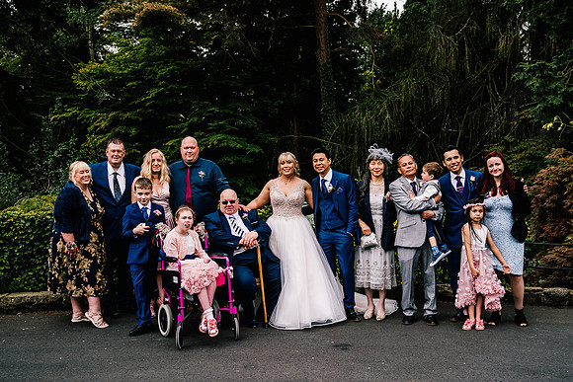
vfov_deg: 33.5
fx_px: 635
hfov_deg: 48.5
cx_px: 316
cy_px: 183
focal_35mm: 40
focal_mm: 35
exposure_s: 1/500
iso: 200
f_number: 4
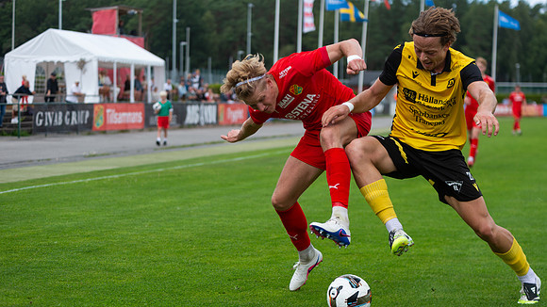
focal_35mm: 88
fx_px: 1272
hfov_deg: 24.3
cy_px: 147
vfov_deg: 13.8
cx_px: 276
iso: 220
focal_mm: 82
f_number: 3.2
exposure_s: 1/1600
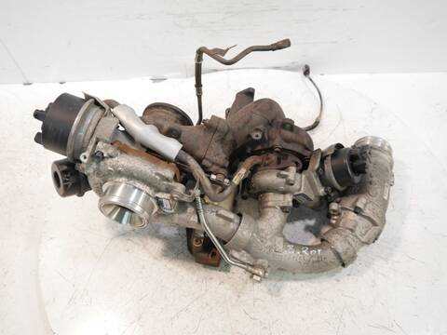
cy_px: 168
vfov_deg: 46.8
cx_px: 224
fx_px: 387
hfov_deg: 60.0
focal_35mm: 30
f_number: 3.5
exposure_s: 1/60
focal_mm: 15
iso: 800
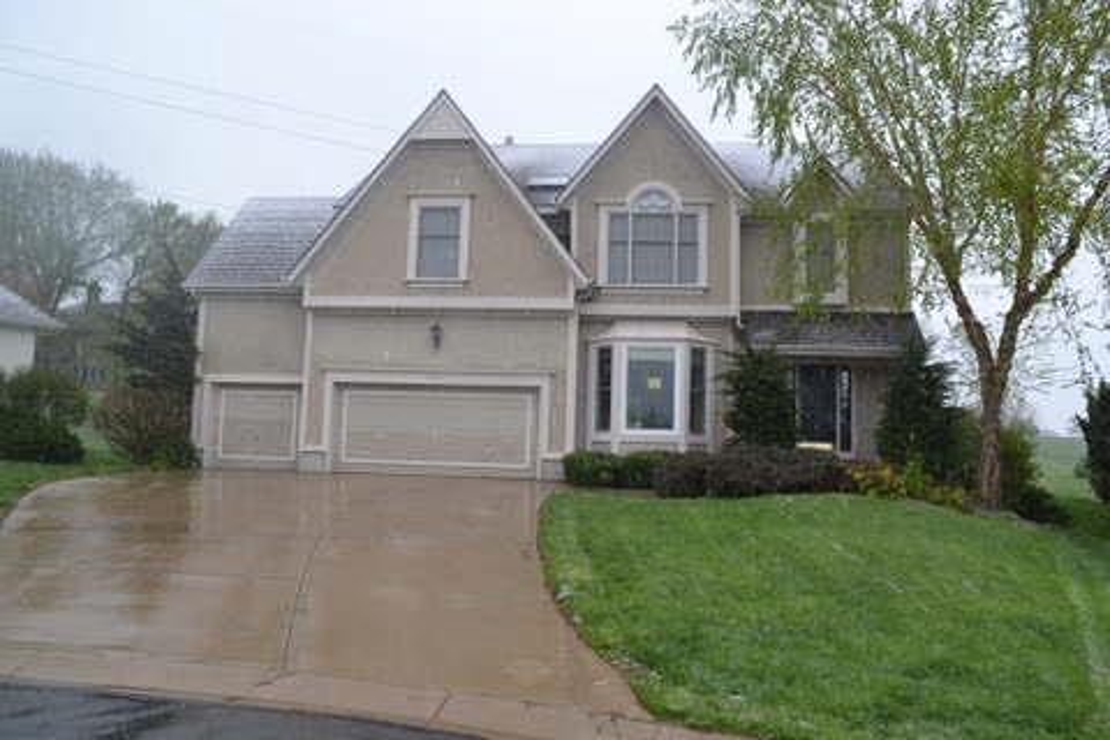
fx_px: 832
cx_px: 555
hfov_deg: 67.4
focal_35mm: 27
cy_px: 370
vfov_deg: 47.9
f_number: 5.6
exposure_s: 1/125
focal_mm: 18
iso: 280
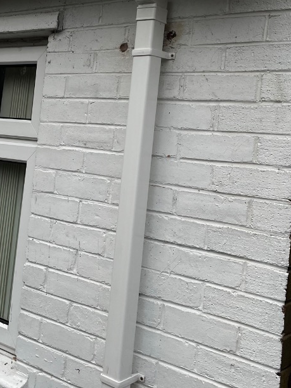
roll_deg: -5.2
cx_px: 85
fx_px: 572
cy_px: 119
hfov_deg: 28.3
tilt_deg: +3.4
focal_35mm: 51
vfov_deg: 37.0
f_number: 1.6
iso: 50
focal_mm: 5.1
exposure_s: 1/339
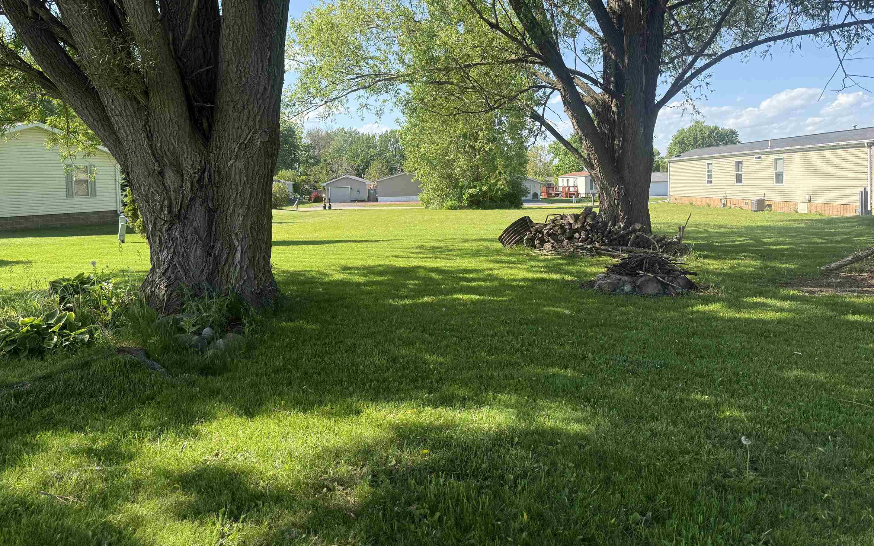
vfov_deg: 45.7
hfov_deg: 68.4
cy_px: 215
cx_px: 421
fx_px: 643
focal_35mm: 27
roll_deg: +1.2
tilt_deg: -0.3
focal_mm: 6.76
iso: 100
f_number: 1.78
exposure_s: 1/1949
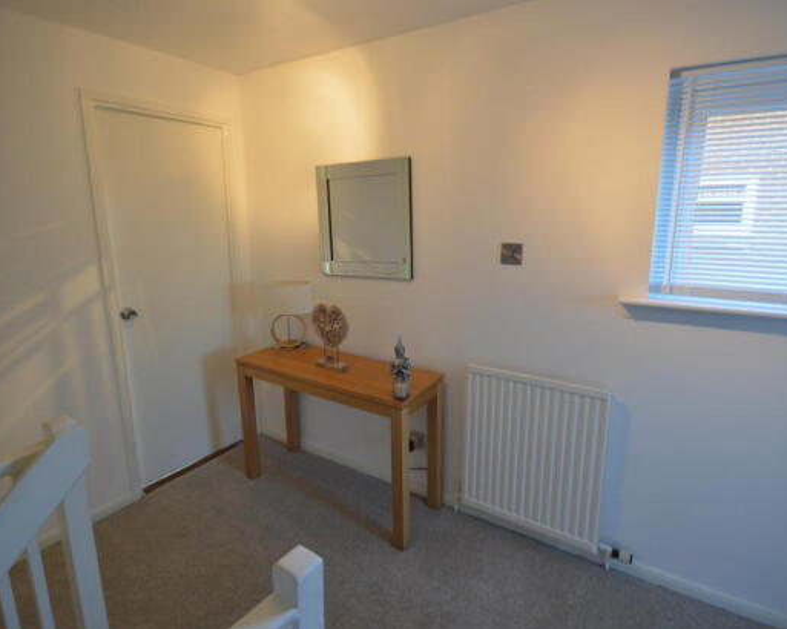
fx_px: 419
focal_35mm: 18
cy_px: 298
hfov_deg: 86.4
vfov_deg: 73.7
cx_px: 391
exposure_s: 1/60
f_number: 3.5
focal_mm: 10
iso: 450
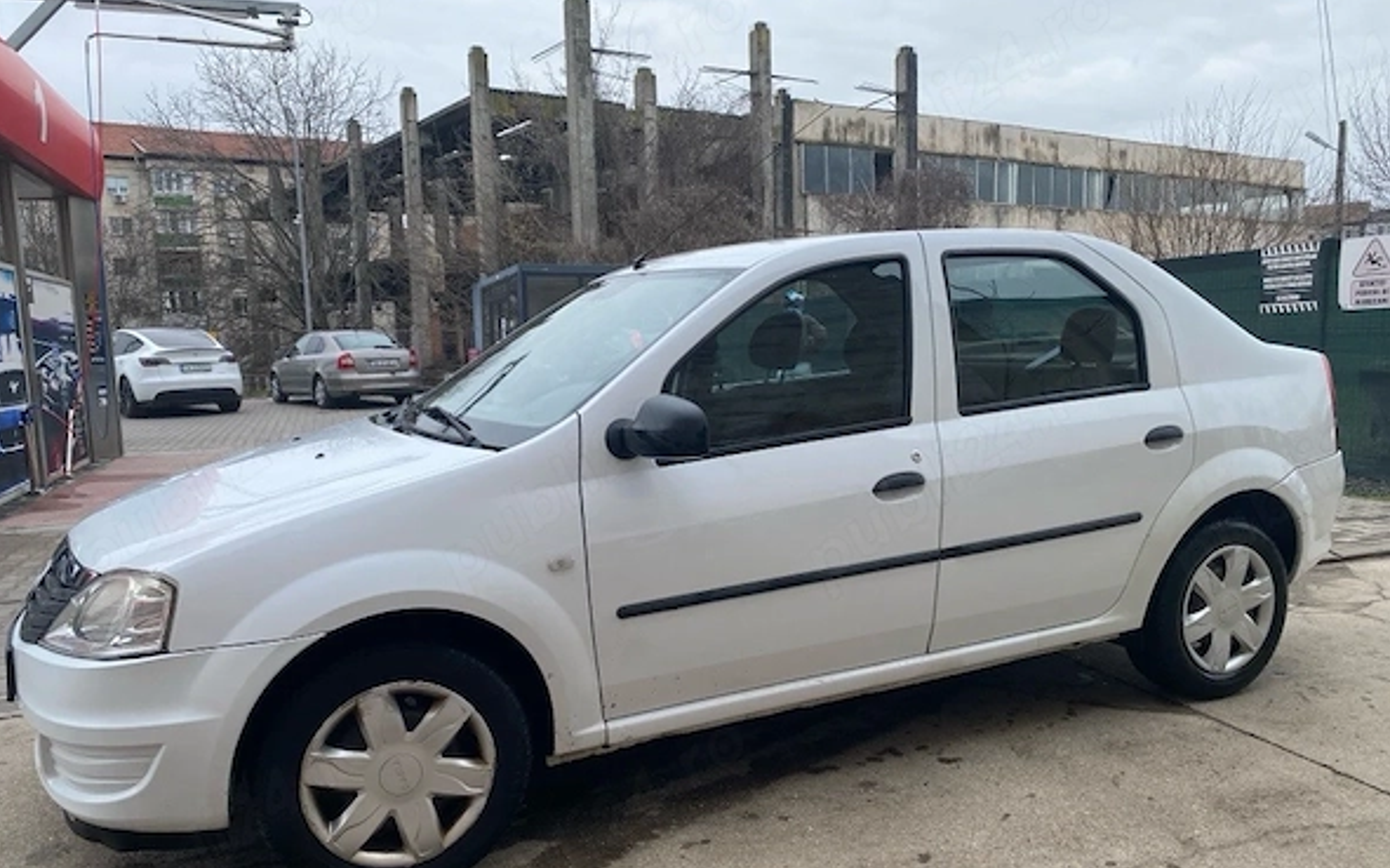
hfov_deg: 66.5
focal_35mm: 28
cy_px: 480
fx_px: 1060
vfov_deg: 44.4
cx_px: 687
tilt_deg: -7.0
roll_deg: +0.9
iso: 32
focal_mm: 4.25
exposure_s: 1/767
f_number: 1.8
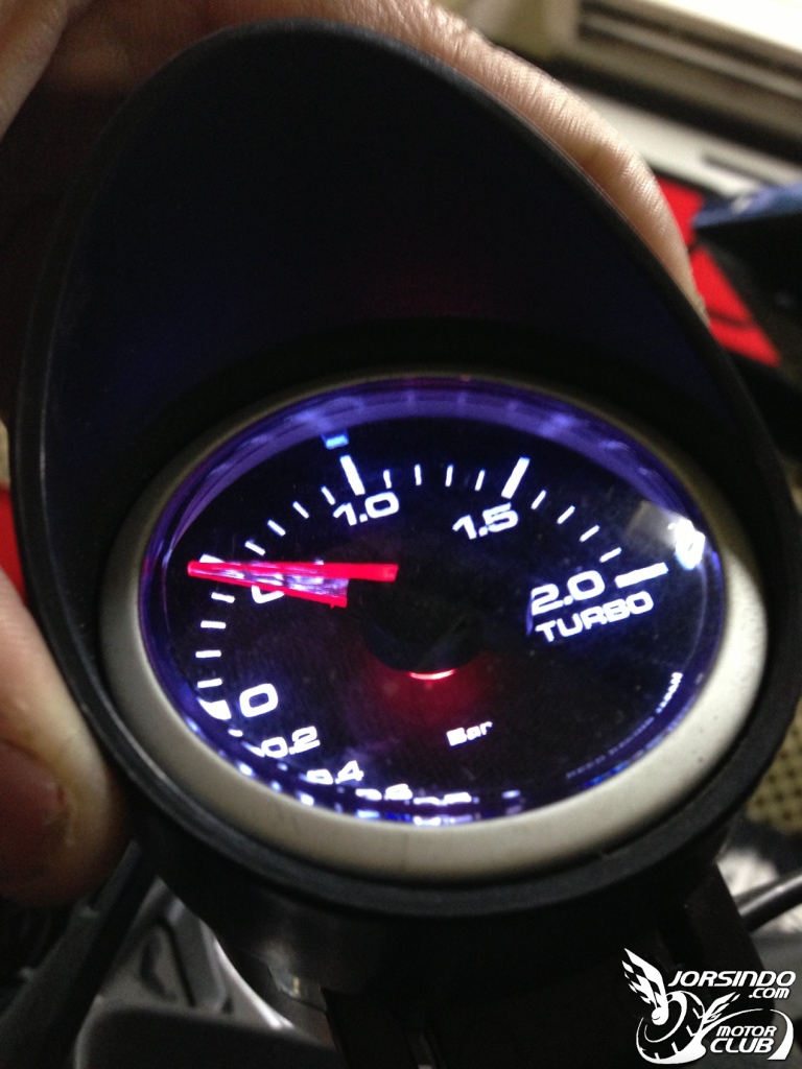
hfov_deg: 42.9
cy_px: 534
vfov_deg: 55.4
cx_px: 401
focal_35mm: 33
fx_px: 1019
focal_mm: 4.13
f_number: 2.4
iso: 320
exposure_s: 1/20
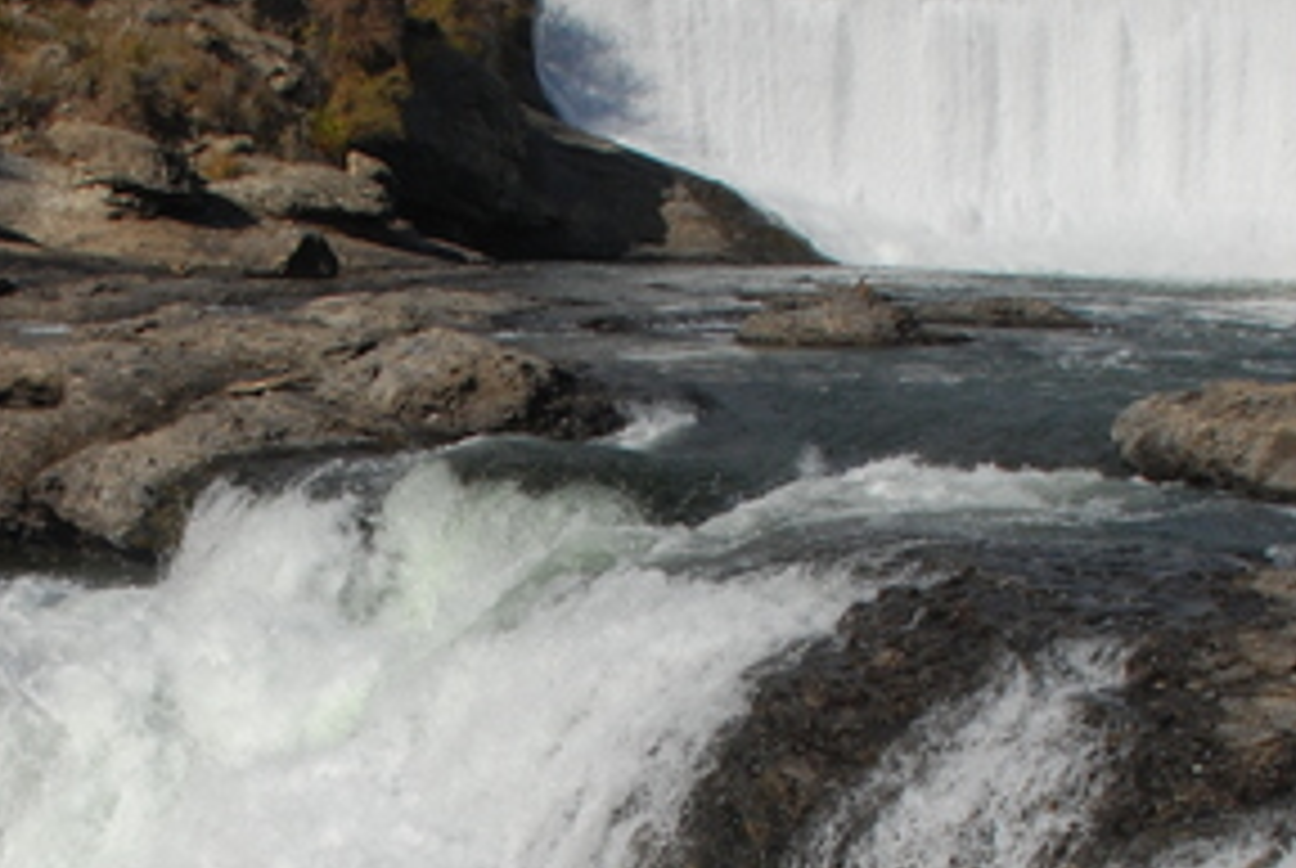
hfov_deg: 26.9
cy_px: 857
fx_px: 2704
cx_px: 490
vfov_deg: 17.8
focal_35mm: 75
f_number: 10
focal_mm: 18
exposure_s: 1/400
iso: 200
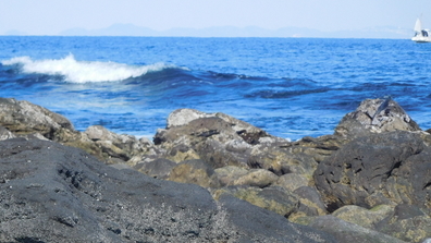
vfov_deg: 3.5
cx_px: 193
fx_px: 3932
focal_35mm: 344
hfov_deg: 6.3
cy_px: 123
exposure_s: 1/400
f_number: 5.7
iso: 125
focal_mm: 44.6
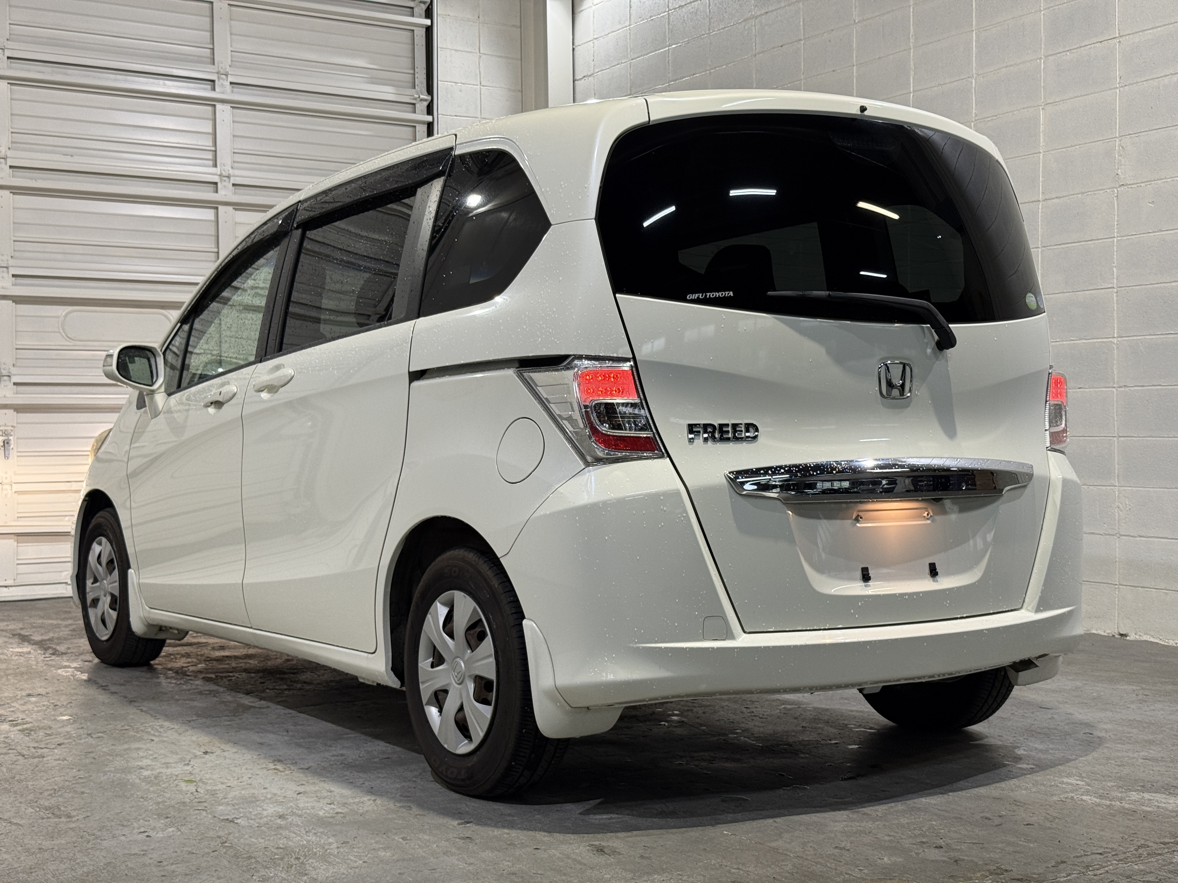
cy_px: 442
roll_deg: +0.7
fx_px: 1633
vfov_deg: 30.3
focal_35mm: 48
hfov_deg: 39.7
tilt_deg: -0.4
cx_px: 589
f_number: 1.78
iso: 80
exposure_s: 1/60
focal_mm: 6.76
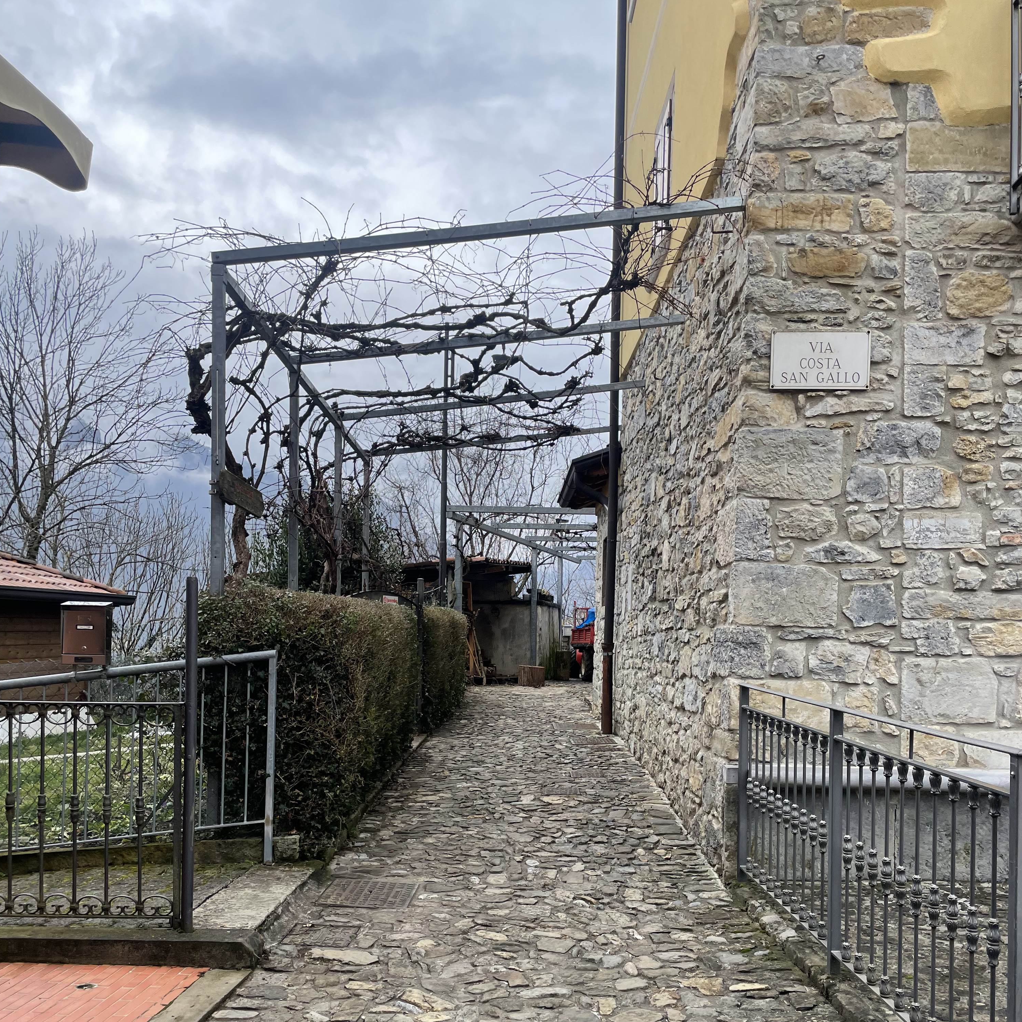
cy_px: 655
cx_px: 514
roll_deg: -2.9
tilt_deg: +0.3
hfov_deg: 52.5
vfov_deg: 51.8
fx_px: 1035
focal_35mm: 31
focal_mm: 4.2
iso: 32
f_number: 1.6
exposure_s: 1/801
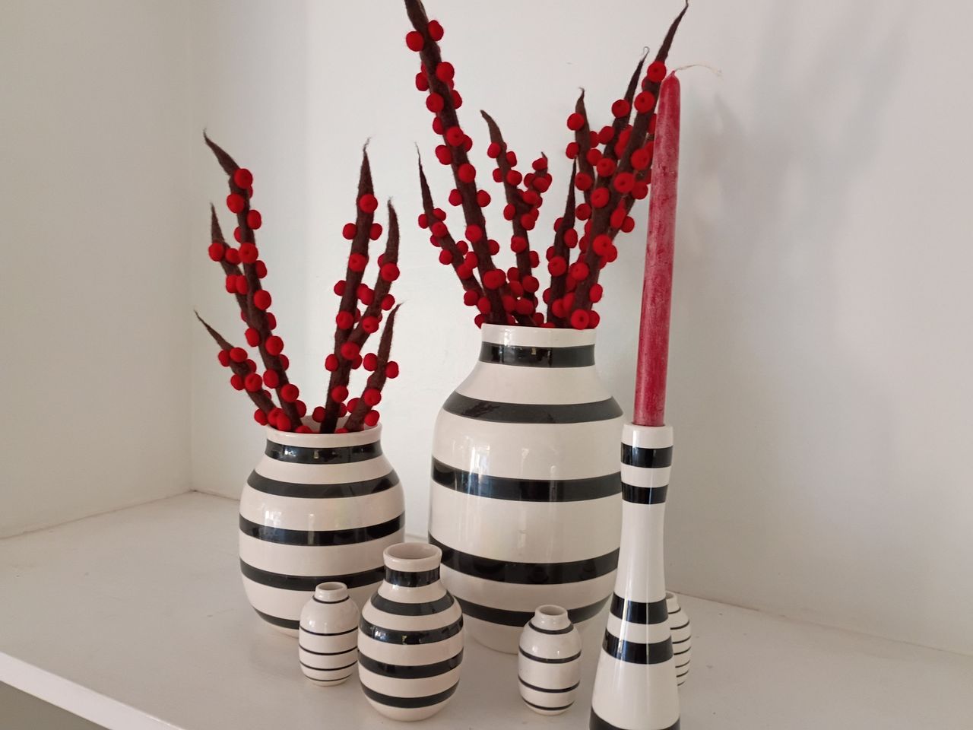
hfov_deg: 61.7
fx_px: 815
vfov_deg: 48.2
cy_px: 365
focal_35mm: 29
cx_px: 486
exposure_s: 1/30
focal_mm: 4.27
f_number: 1.8
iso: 706
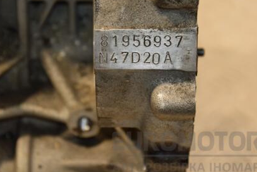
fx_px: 1184
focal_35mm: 166
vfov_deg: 8.3
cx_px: 100
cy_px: 57
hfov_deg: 12.4
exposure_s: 1/100
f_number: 5.3
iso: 800
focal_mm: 75
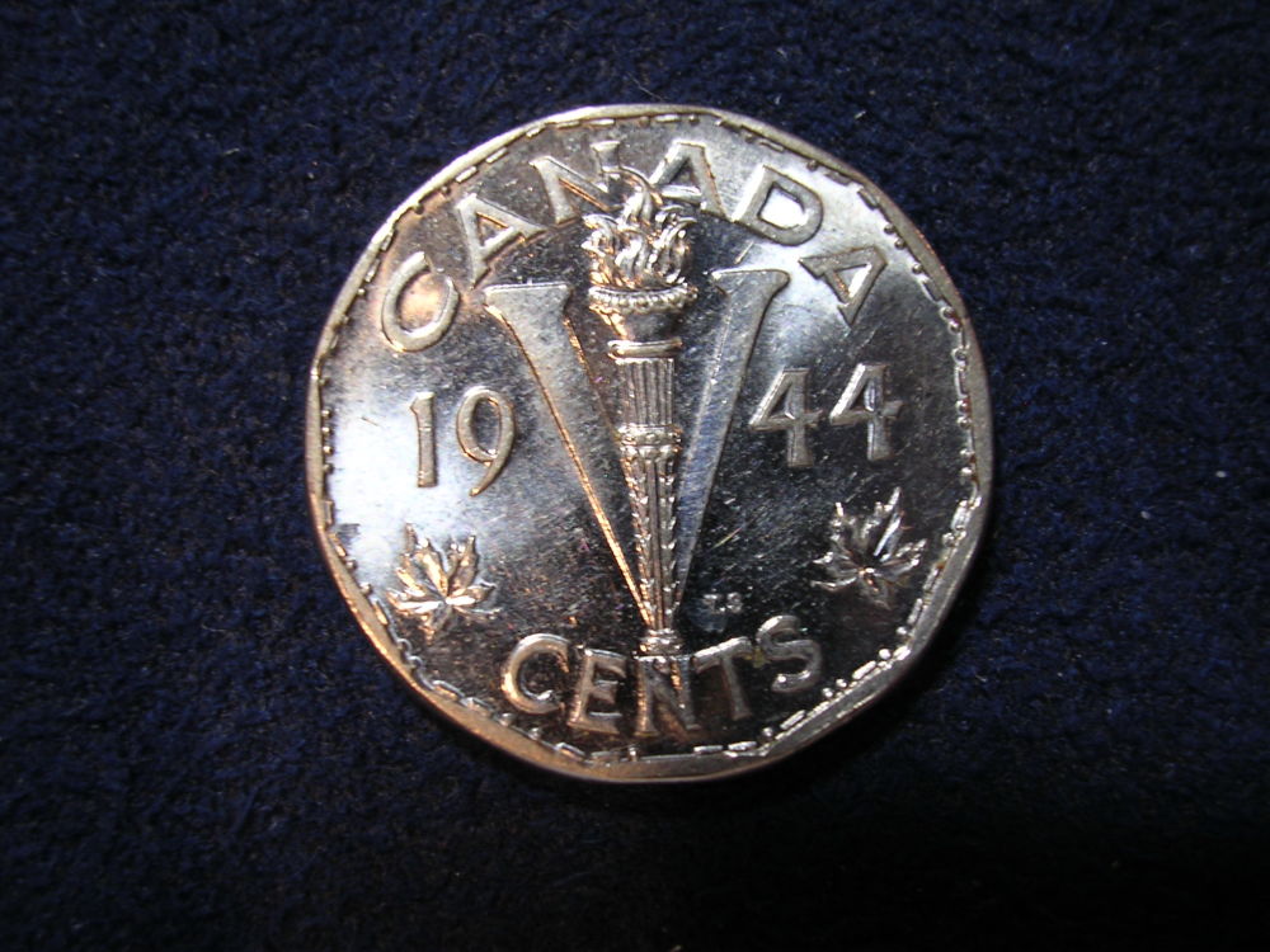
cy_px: 476
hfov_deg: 49.0
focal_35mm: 38
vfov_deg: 37.7
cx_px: 635
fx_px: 1394
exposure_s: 1/8.3
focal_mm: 5.8
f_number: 2.8
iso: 100
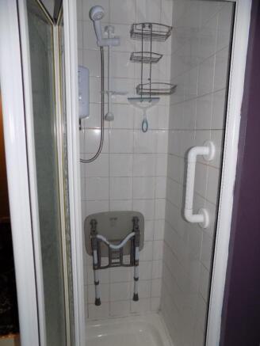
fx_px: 230
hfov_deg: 58.9
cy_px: 173
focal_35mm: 23
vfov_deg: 73.9
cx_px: 130
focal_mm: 4
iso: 200
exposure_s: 1/30
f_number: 3.1
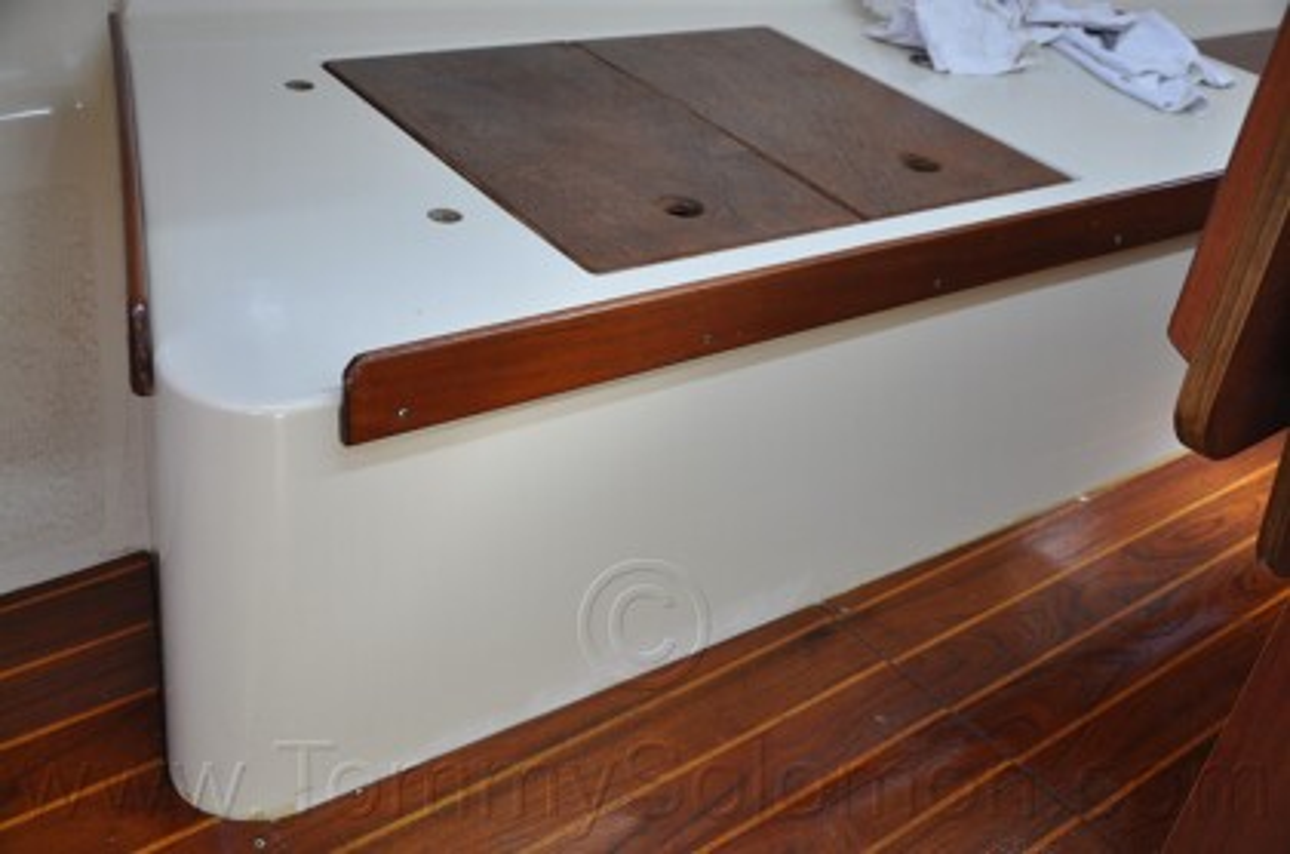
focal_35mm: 38
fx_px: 1341
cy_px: 427
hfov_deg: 51.4
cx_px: 645
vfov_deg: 35.3
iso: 400
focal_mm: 25
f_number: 5
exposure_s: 1/100
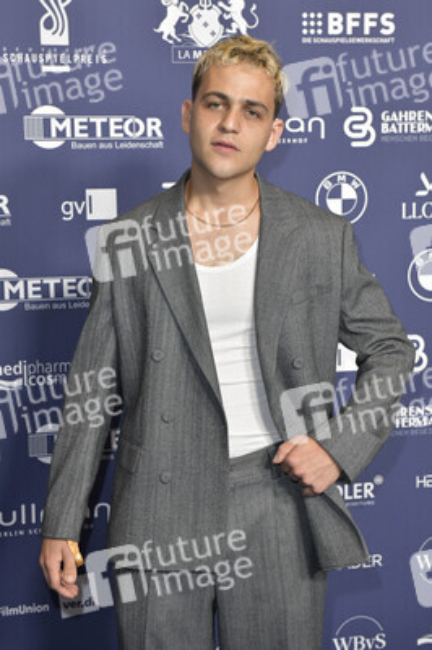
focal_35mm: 58
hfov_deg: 23.3
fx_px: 1046
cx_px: 216
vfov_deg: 34.5
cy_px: 325
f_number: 6.3
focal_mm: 58
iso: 2000
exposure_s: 1/200
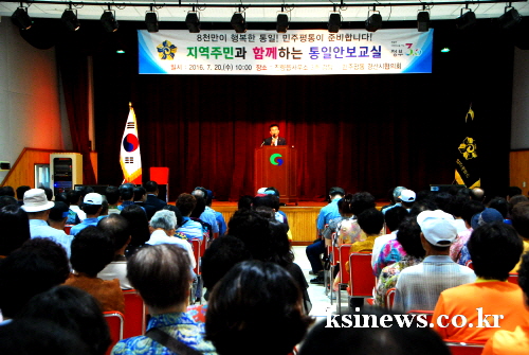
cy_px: 178
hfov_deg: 30.5
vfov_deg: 20.7
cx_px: 264
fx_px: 971
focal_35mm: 66
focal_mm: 44
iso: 1250
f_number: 7.1
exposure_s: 1/20
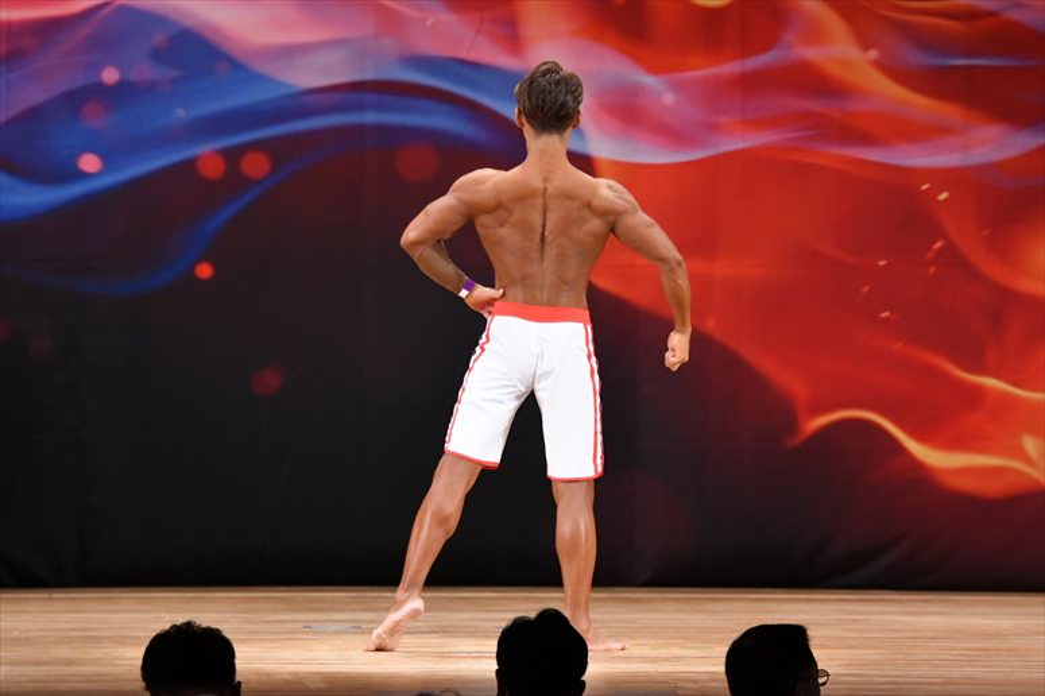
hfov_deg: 8.6
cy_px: 348
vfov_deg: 5.7
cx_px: 522
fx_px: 6963
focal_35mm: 240
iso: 3200
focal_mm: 160
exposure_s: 1/400
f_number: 5.6
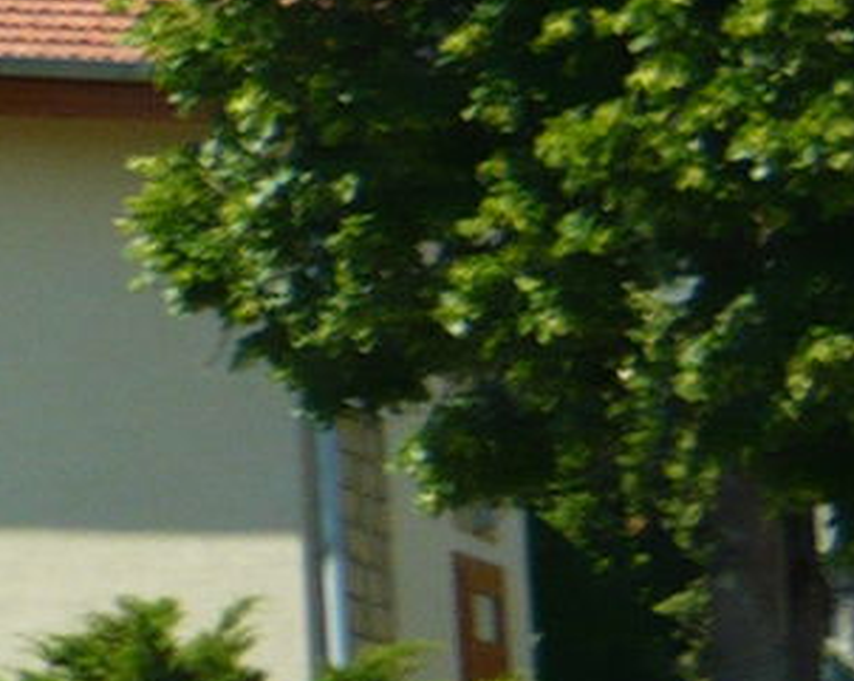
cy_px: -249
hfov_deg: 8.7
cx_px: -1111
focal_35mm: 205
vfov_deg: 7.4
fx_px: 5176
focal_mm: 5.5
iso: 100
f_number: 8
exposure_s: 1/160
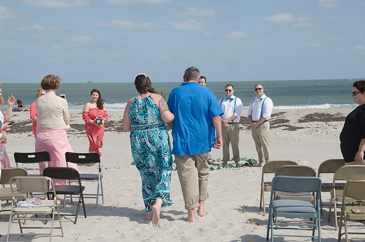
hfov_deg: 30.6
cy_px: 121
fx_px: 668
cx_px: 182
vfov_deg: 20.5
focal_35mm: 66
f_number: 9
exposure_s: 1/250
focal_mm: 44
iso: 100
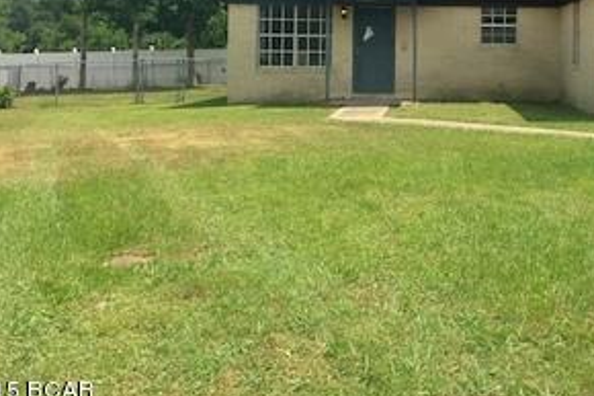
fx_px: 824
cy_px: 55
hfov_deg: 38.9
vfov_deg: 26.2
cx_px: 424
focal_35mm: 50
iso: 32
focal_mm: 4.15
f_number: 2.2
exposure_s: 1/1980
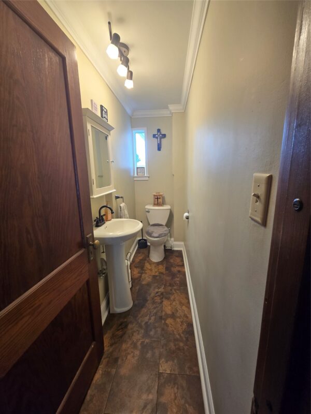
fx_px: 156
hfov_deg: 89.9
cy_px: 207
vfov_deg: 106.2
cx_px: 156
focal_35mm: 13
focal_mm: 2.2
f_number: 2.2
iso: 100
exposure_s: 1/60
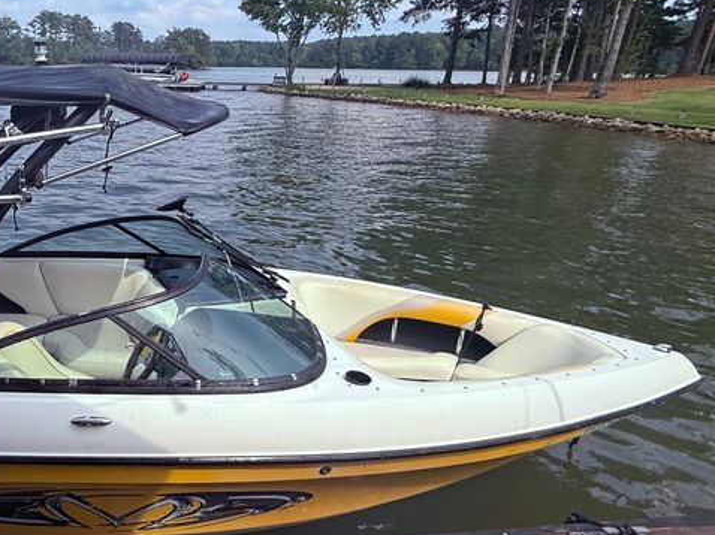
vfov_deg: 46.8
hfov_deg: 52.0
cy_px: 265
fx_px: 619
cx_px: 57
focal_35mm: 30
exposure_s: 1/1656
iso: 50
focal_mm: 2.22
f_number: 2.2
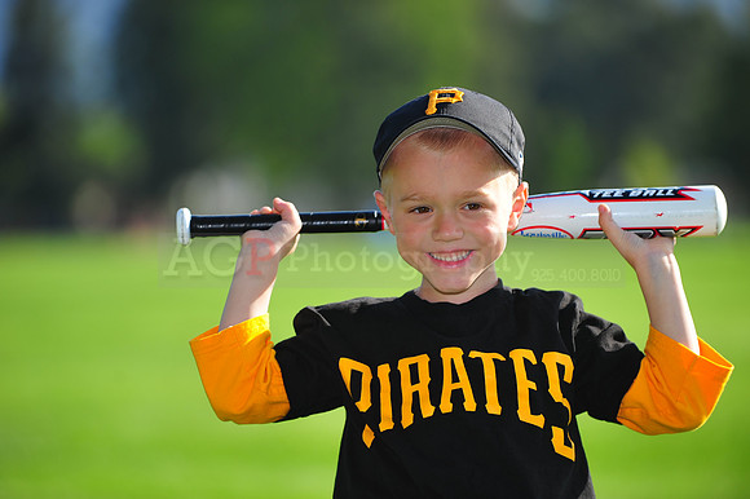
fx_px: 4164
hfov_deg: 10.3
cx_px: 375
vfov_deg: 6.9
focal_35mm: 200
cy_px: 250
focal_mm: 200
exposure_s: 1/1000
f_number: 4
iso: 200
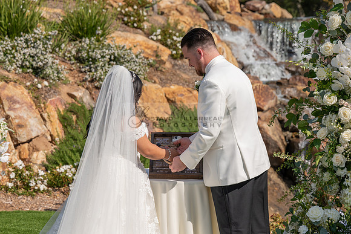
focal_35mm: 93
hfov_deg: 21.9
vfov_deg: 14.7
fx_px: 907
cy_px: 117
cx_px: 176
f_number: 5.6
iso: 200
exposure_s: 1/1000
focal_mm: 93
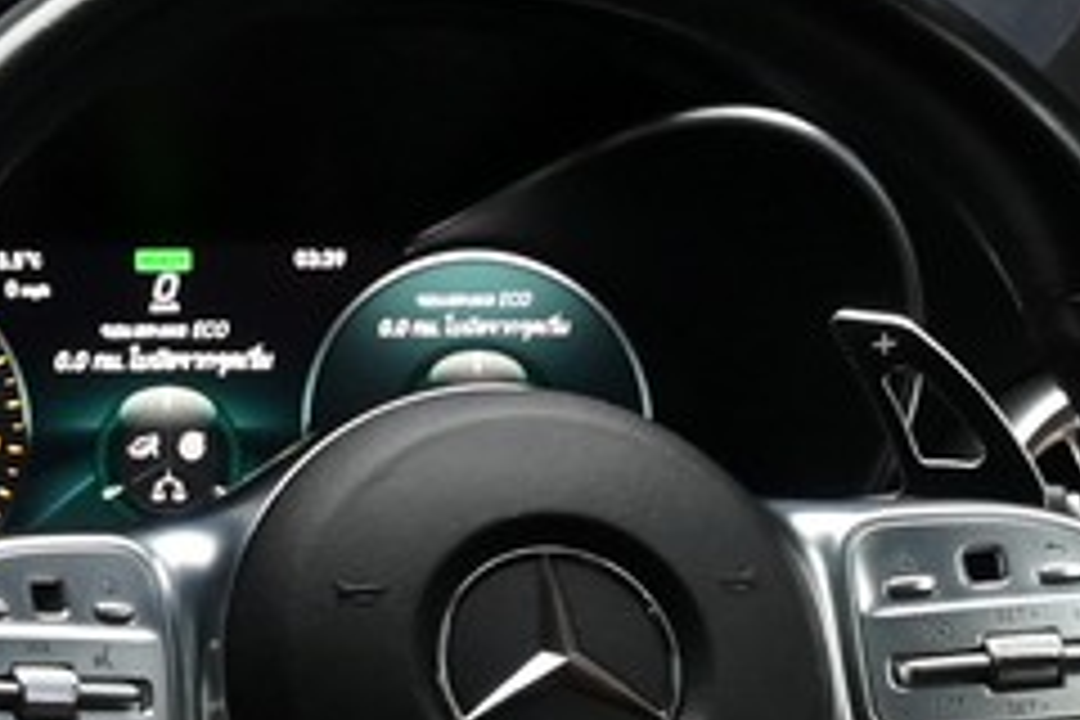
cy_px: 943
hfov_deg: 13.4
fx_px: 3990
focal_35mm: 133
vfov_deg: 10.1
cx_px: -1040
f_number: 6.7
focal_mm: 19.5
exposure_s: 1/30
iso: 1100
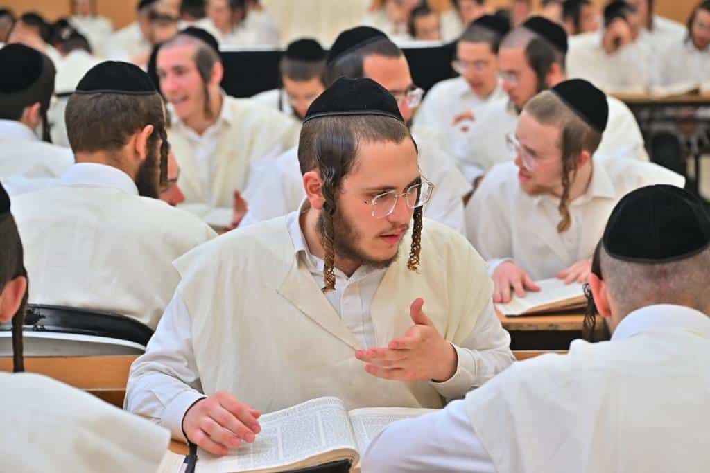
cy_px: 236
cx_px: 355
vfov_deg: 16.7
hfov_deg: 24.8
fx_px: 1617
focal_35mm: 82
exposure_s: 1/200
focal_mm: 82
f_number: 4
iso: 640
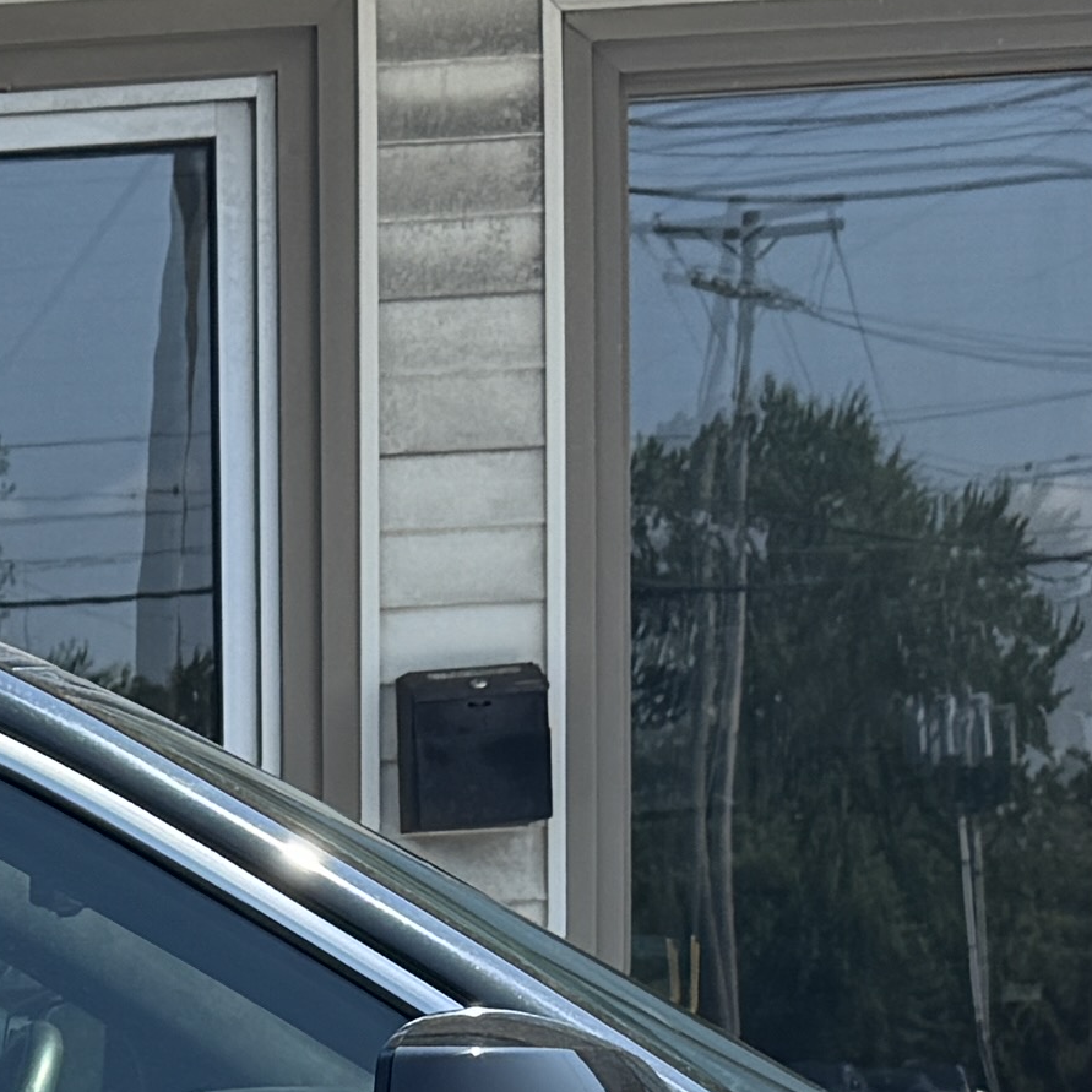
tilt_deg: -10.1
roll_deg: +2.6
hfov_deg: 12.3
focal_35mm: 136
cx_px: -515
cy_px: 1712
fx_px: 4854
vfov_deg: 12.1
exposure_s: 1/2415
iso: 80
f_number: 1.78
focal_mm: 6.76
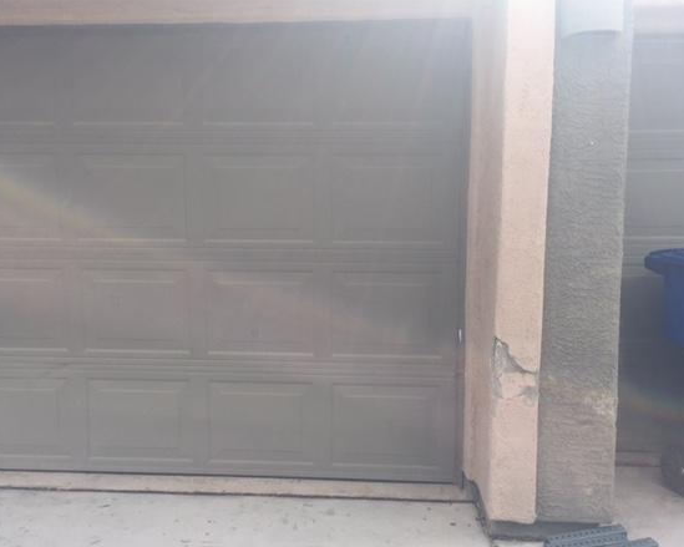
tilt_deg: -7.0
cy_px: 288
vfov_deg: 44.5
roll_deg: -1.6
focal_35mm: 33
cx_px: 333
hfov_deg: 54.2
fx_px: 668
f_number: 2.2
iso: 32
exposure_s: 1/1199
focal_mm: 4.15
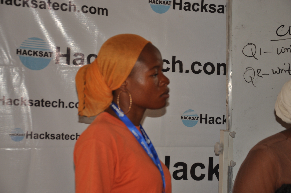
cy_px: 96
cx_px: 146
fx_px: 630
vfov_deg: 17.4
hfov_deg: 26.0
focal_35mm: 78
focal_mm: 52
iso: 200
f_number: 5
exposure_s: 1/60
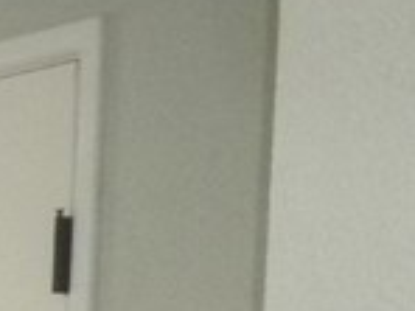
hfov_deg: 8.1
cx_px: -923
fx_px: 2398
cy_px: 860
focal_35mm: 200
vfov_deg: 6.8
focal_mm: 5.2
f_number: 3.3
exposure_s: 1/80
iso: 400
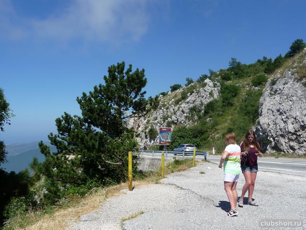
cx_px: 153
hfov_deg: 55.4
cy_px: 115
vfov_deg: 42.9
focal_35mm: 33
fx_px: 292
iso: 100
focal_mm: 5
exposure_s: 1/1300
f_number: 3.4
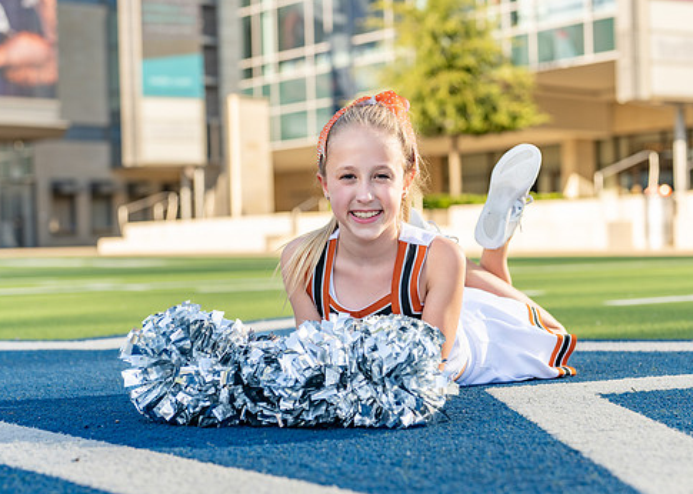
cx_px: 389
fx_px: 1338
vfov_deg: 20.9
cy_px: 264
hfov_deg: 29.0
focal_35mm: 68
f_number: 2.8
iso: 100
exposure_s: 1/640
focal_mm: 50
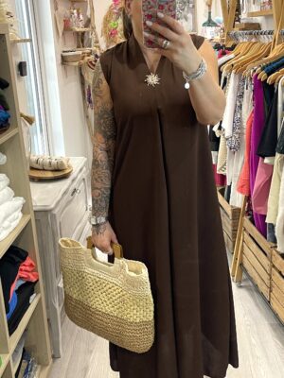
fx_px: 273
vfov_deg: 69.4
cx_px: 142
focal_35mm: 25
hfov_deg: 54.9
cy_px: 189
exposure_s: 1/50
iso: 100
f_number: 1.6
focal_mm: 5.1
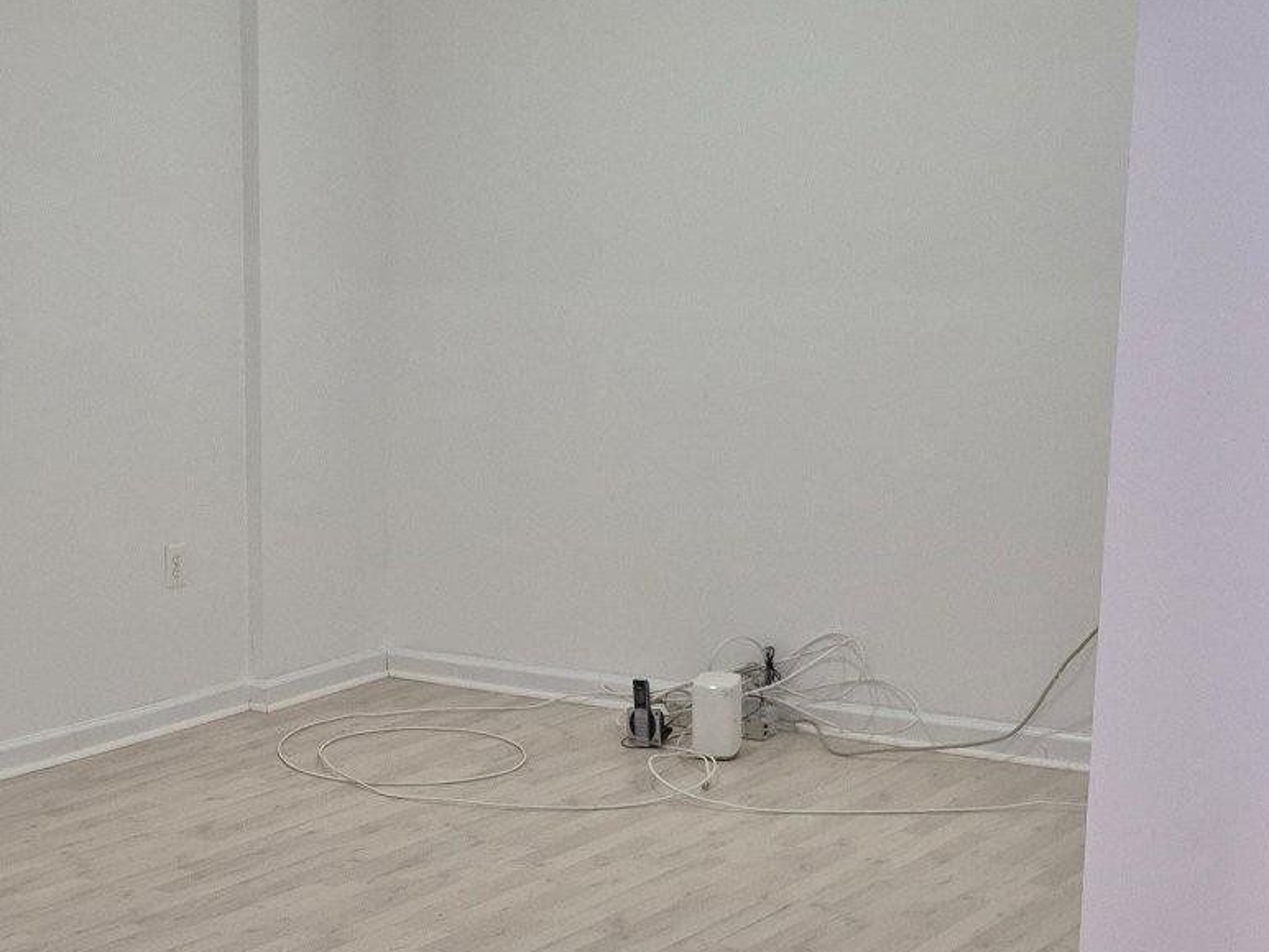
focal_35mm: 61
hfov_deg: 30.6
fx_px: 2236
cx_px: 197
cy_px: 674
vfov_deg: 23.9
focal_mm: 5.4
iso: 160
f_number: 1.8
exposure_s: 1/120
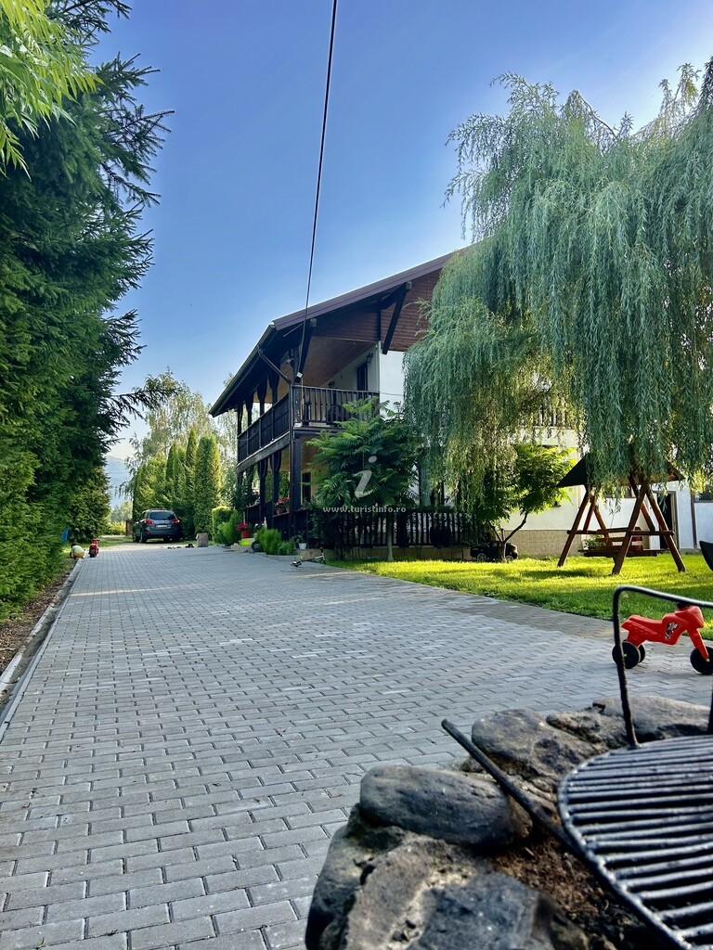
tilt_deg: +6.2
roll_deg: -0.6
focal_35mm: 26
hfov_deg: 53.1
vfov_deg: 67.3
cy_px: 475
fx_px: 714
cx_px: 356
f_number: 1.5
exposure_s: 1/957
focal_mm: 5.7
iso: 50
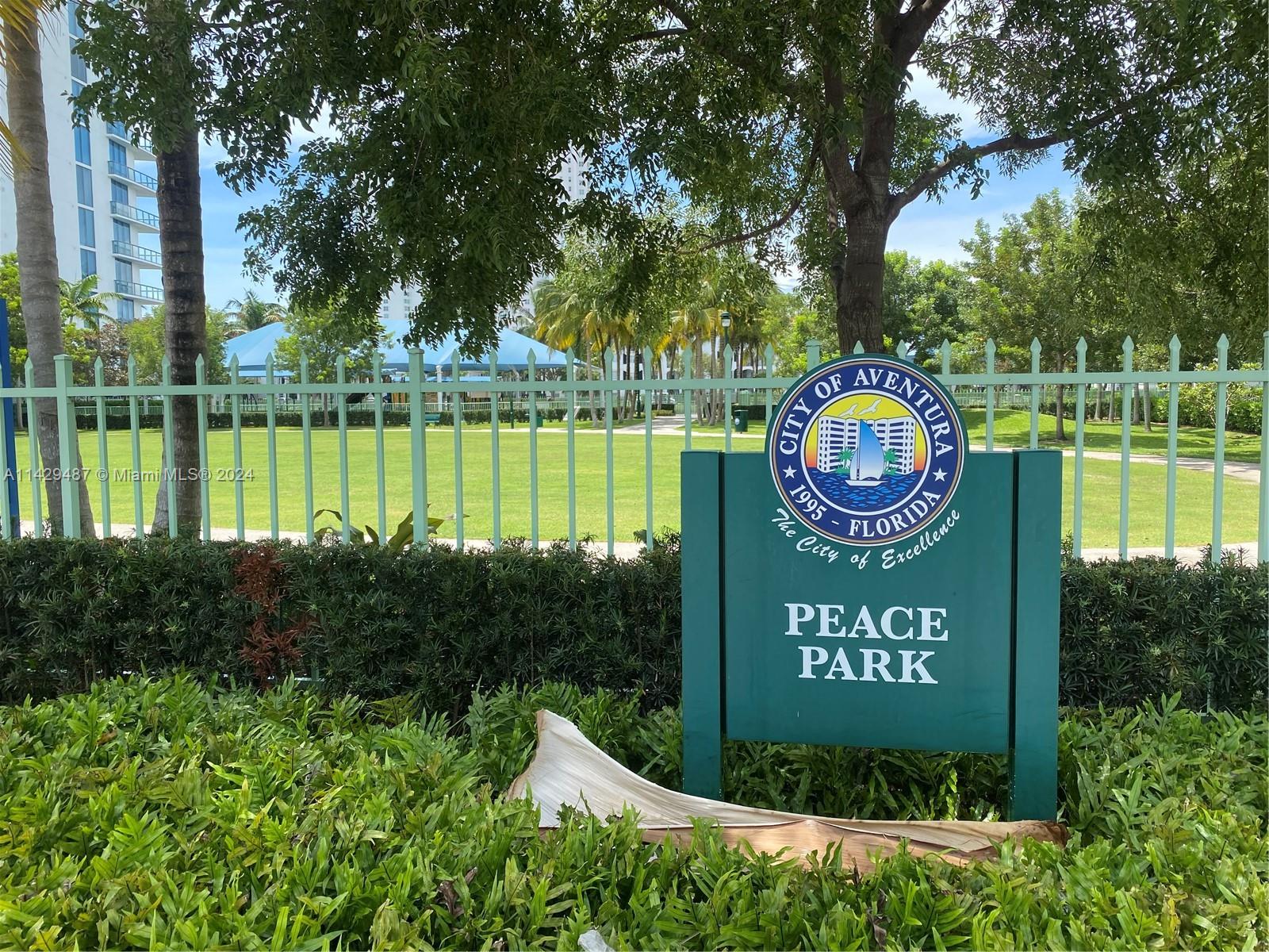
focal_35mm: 26
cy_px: 476
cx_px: 634
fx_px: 953
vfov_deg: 53.1
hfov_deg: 67.3
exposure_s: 1/957
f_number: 1.8
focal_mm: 4.25
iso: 32
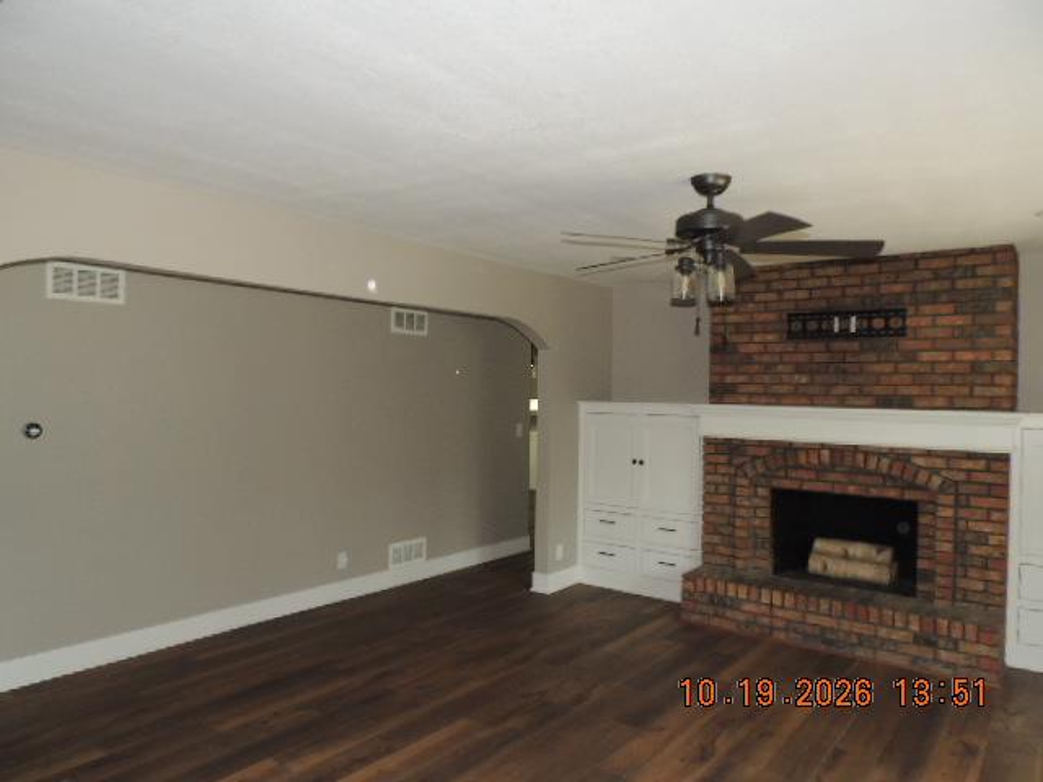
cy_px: 391
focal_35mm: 24
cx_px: 522
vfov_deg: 56.8
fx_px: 723
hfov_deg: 71.6
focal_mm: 4.3
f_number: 3
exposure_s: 1/30
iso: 200
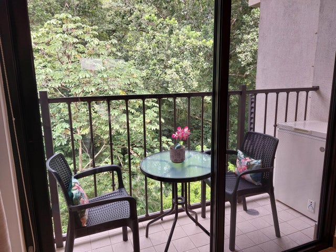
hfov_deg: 71.6
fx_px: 233
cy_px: 126
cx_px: 168
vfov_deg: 56.8
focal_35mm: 24
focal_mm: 5.23
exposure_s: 1/60
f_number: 1.8
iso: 40
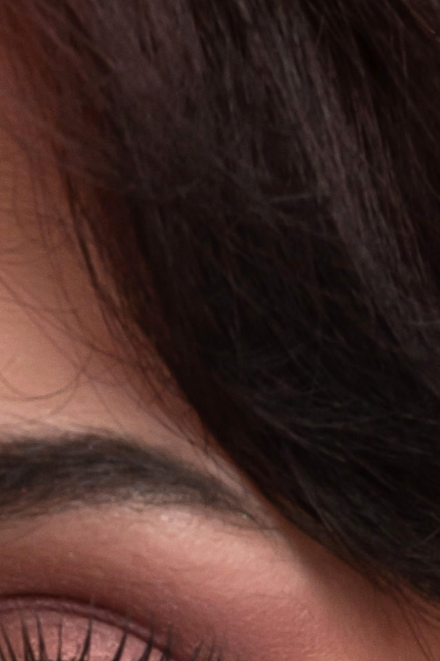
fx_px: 6148
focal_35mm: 335
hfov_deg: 4.1
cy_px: 1927
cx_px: 53
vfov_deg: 5.8
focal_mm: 50
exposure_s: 1/160
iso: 500
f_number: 16
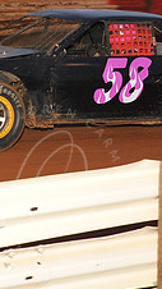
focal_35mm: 215
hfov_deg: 5.6
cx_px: 46
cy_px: 64
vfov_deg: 10.0
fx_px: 1643
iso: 1250
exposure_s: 1/250
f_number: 7.1
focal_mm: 80
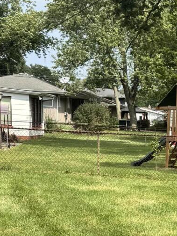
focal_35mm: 95
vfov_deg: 19.7
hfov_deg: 15.2
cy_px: 266
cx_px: 190
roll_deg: -3.8
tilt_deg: -13.4
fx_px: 647
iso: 80
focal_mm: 6.76
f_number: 1.78
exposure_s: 1/2833
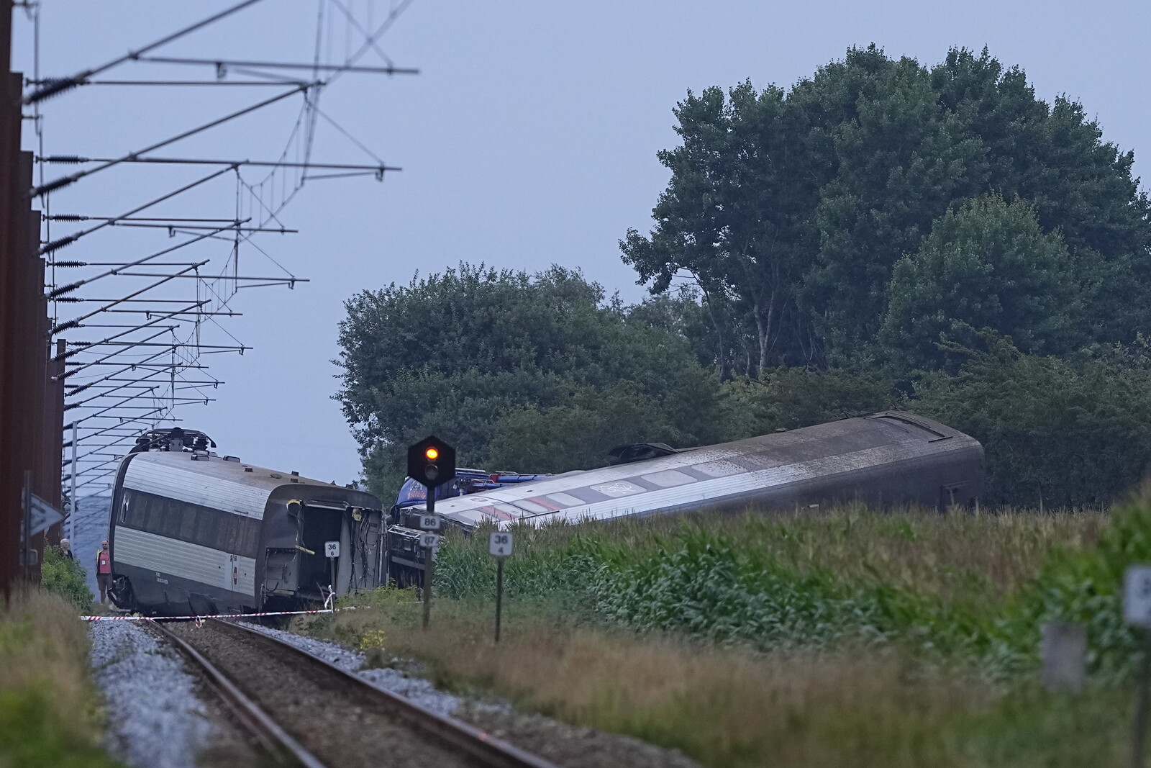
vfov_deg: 3.4
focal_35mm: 400
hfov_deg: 5.2
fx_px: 12789
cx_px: 576
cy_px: 384
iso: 1000
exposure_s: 1/250
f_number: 4
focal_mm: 400
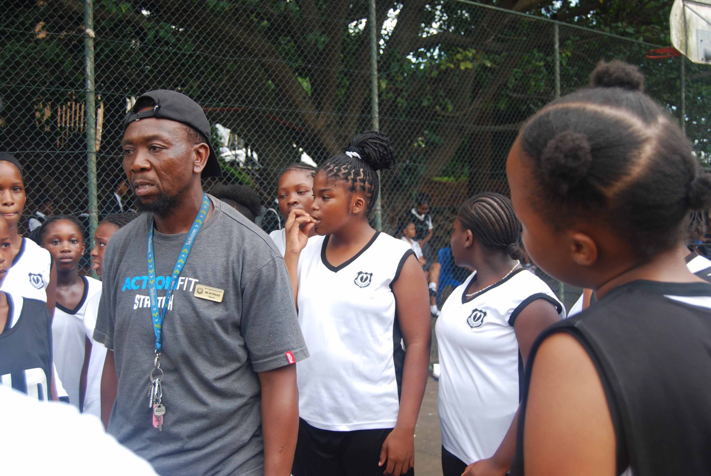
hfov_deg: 46.3
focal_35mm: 42
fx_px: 831
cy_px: 238
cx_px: 356
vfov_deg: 32.0
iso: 200
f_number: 5
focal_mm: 28
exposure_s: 1/100
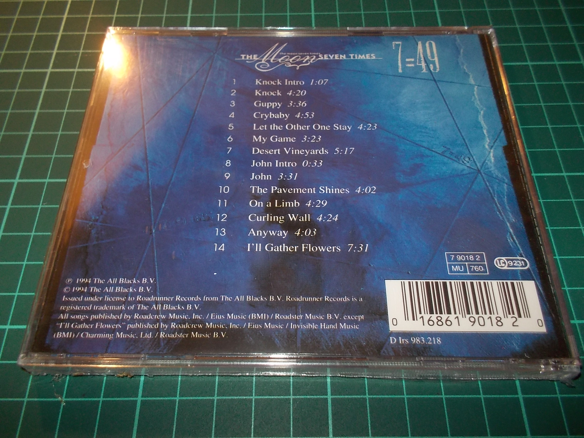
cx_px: 292
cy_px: 219
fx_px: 489
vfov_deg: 48.2
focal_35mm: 29
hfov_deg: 61.7
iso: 200
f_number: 3.3
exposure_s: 1/30
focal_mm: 4.1
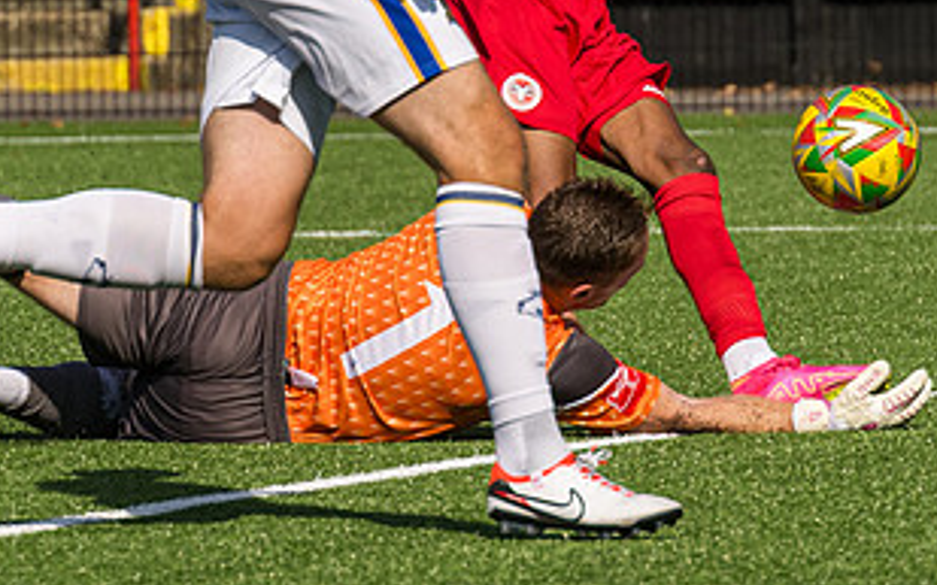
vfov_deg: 2.1
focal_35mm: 639
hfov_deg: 3.3
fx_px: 16315
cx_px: 1094
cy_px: 88
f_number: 4.5
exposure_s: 1/2500
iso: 200
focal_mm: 140
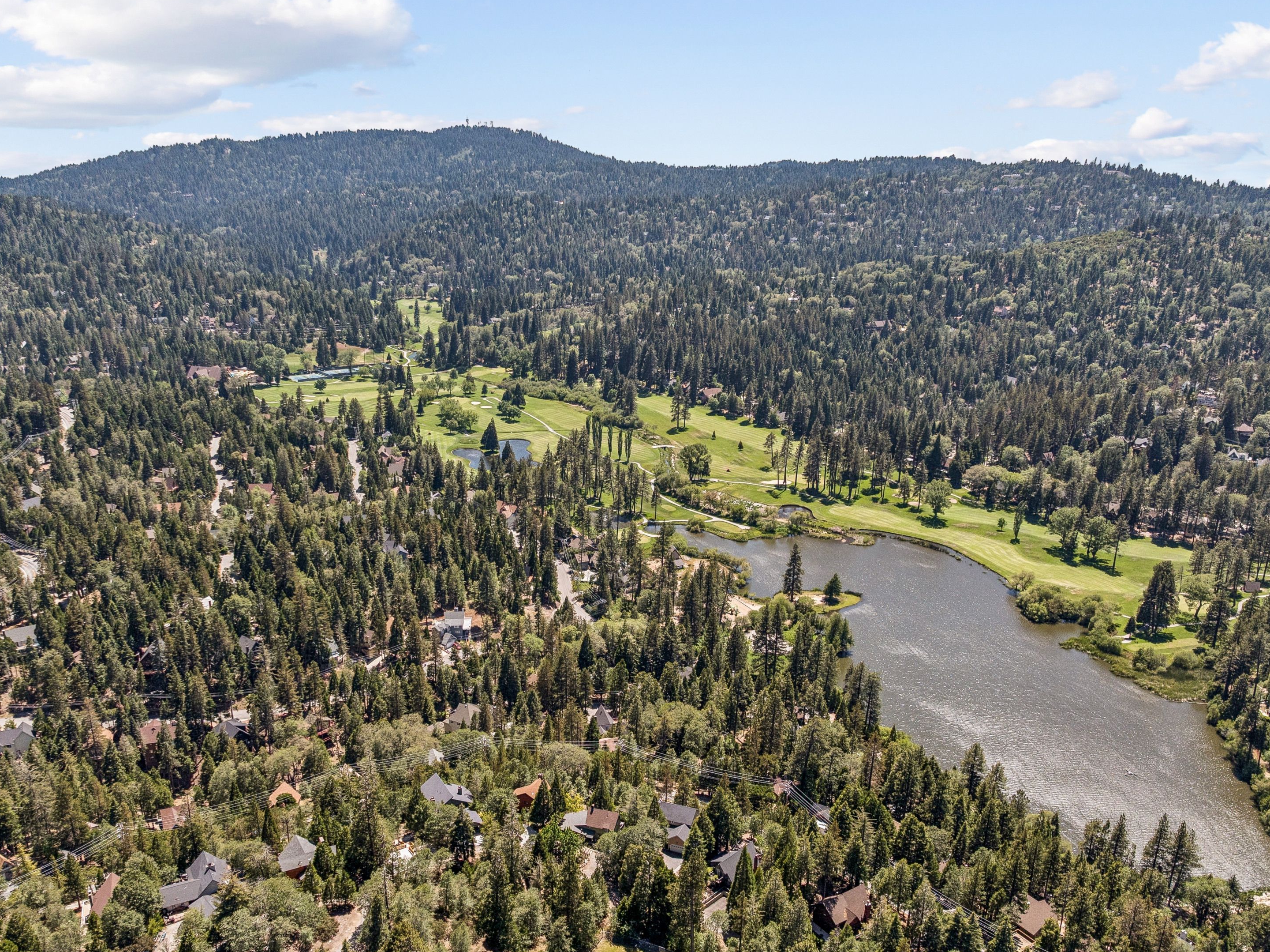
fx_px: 1100
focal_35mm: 30
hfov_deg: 60.0
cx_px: 641
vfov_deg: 46.5
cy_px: 570
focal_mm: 12.3
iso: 130
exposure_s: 1/240
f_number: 2.8
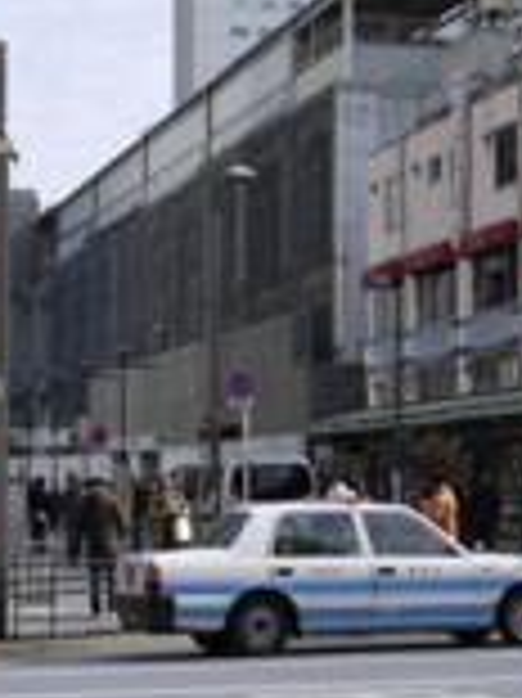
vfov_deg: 17.0
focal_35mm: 116
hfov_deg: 12.7
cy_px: 320
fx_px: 2336
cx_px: 374
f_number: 2.8
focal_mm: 20
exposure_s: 1/2000
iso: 100
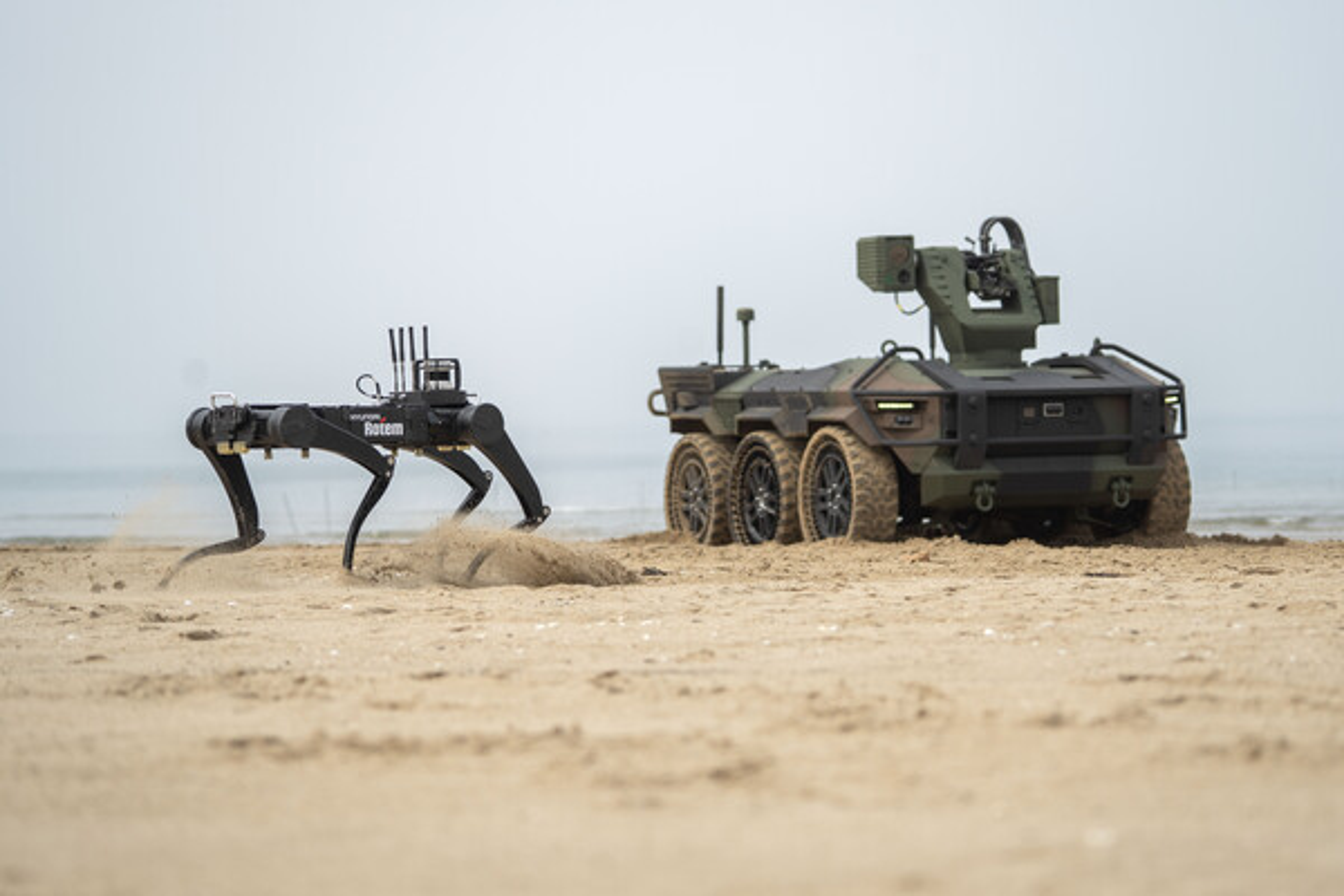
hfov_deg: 21.0
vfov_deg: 14.1
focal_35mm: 97
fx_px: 3621
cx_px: 672
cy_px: 448
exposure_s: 1/1600
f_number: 4
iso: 200
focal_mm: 97
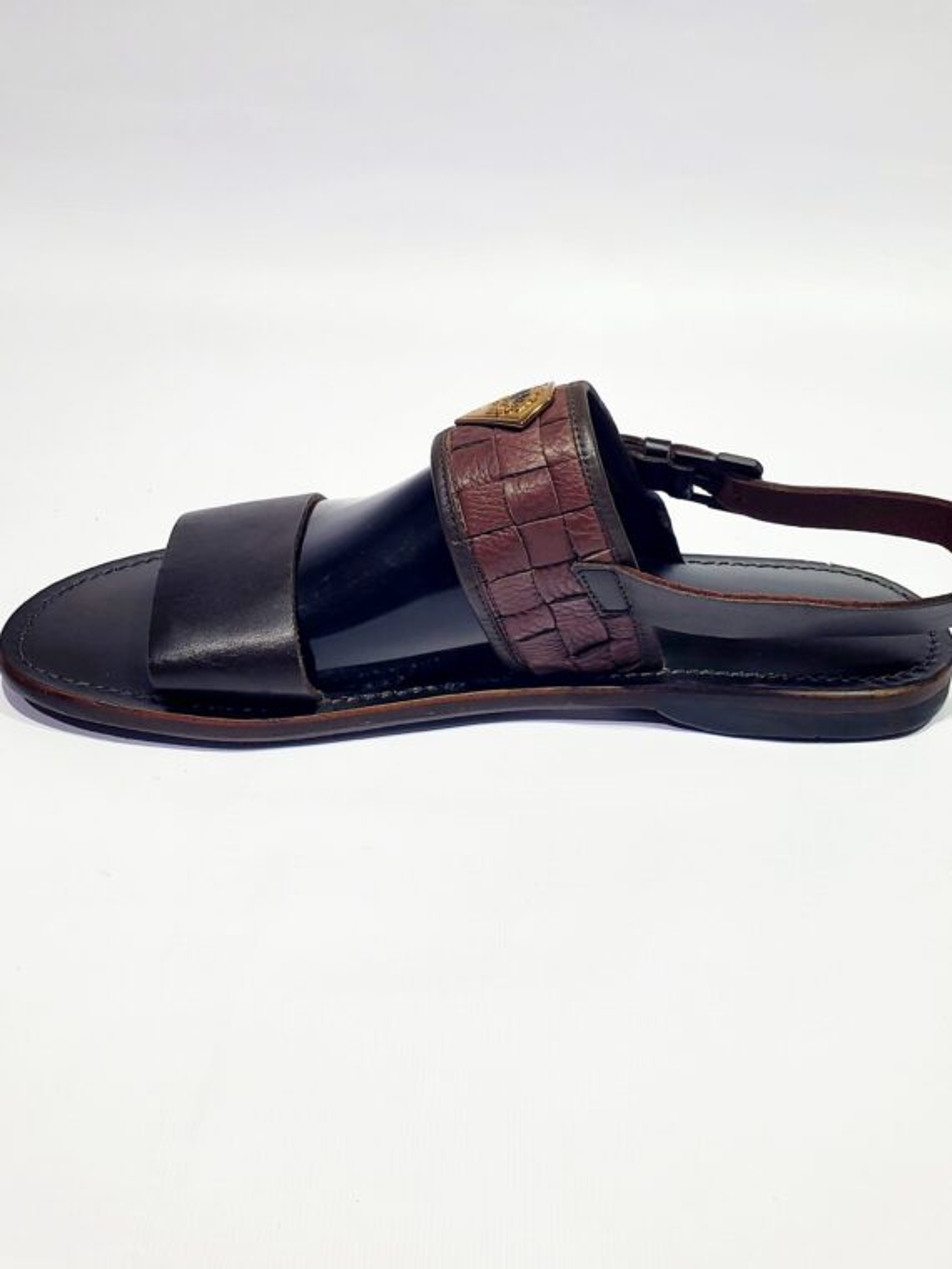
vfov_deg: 67.3
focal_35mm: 26
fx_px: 953
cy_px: 634
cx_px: 476
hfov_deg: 53.1
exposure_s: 1/103
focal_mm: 4.3
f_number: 2.4
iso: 50
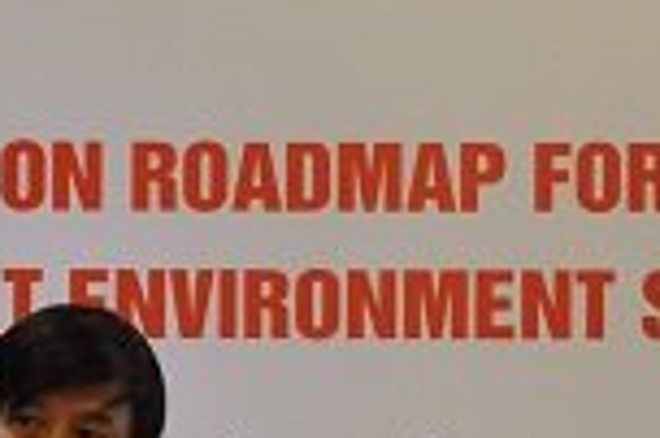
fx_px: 9889
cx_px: 317
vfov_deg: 2.5
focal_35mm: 540
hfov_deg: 3.8
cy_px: 193
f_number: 5.3
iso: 800
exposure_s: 1/40
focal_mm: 80
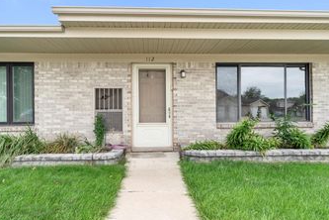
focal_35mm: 21
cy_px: 119
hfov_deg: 81.2
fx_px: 192
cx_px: 158
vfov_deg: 59.4
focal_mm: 14
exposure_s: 1/100
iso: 500
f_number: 9
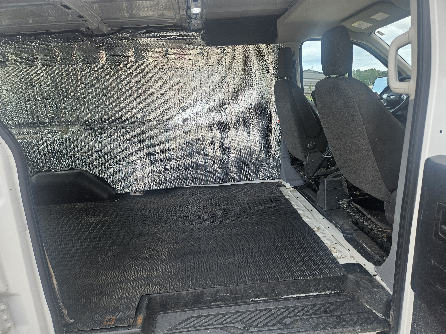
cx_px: 223
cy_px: 167
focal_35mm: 23
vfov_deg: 58.9
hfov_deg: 73.9
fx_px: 296
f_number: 1.8
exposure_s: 1/285
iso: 25
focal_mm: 5.4
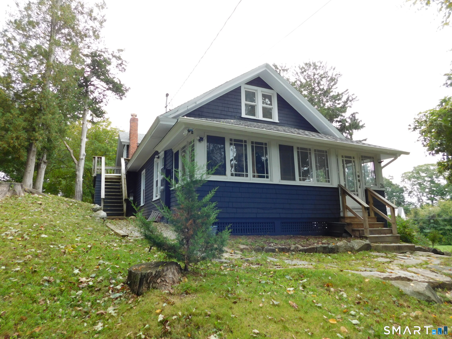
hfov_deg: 73.9
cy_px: 170
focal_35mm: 23
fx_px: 300
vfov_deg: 58.9
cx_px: 226
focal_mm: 4
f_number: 3
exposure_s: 1/200
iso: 125
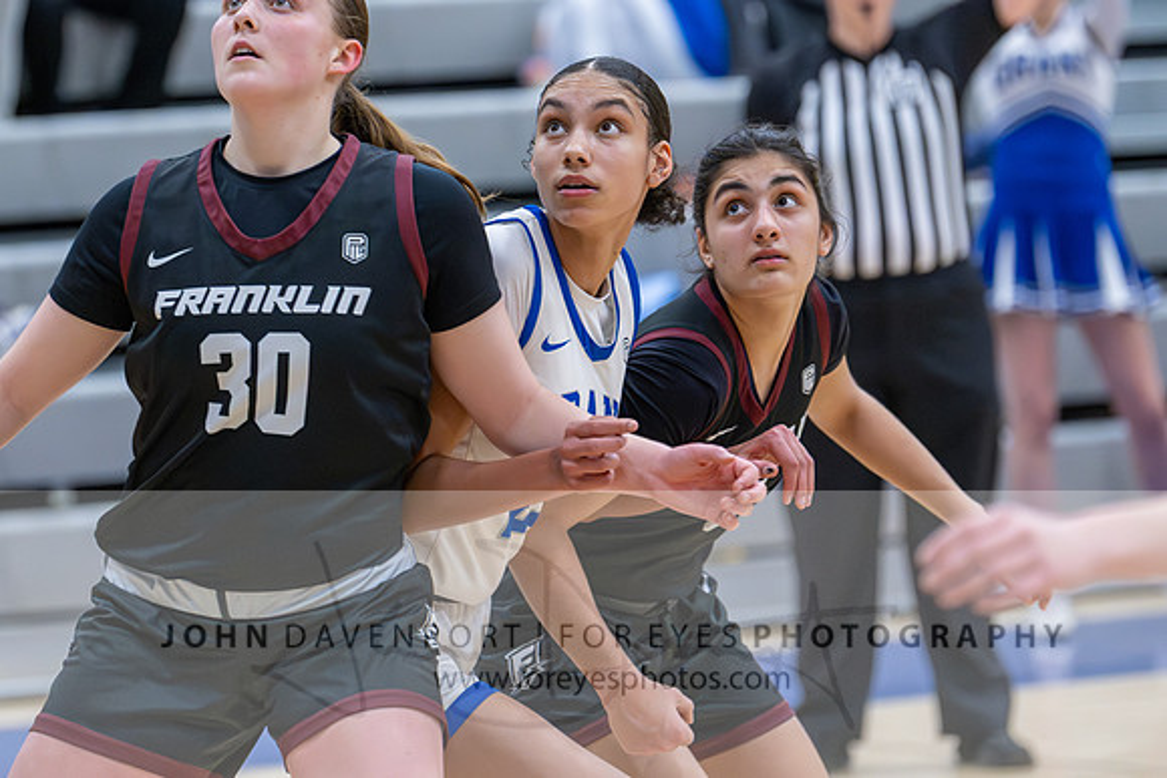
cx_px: 418
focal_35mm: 257
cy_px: 327
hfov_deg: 8.0
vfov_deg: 5.4
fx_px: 8319
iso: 8000
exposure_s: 1/1000
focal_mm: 160
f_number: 2.8
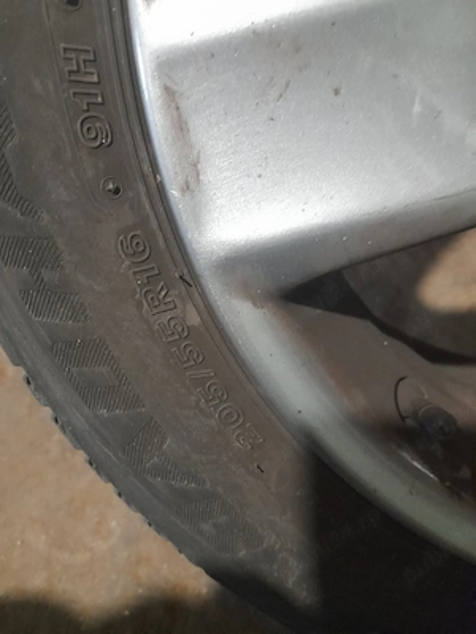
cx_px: 238
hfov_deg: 54.9
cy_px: 317
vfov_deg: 69.4
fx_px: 458
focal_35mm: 25
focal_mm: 4.6
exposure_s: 1/20
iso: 800
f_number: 2
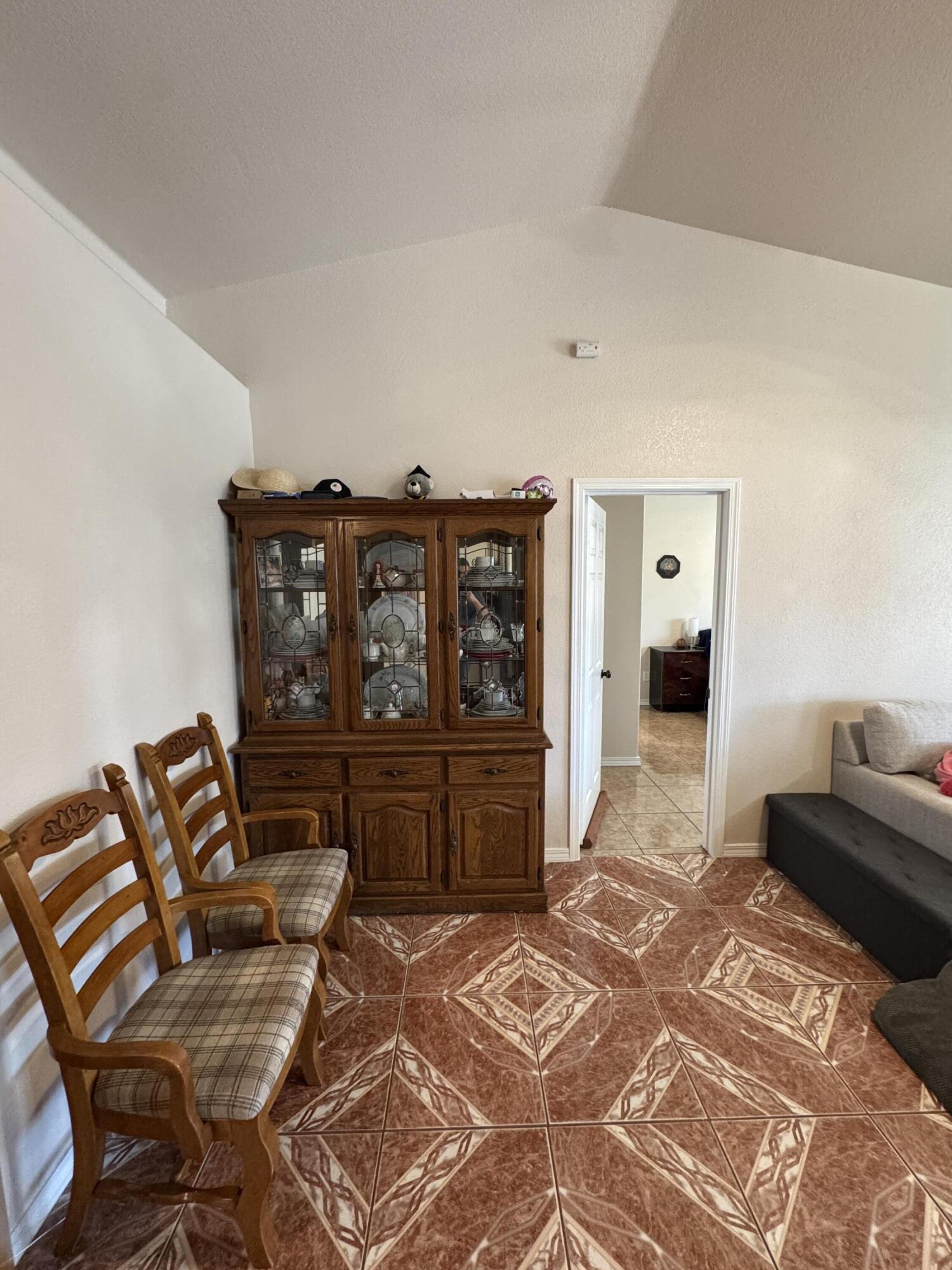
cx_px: 476
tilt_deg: -7.2
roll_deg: +1.1
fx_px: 513
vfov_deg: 102.1
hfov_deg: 85.7
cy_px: 635
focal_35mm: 14
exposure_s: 1/60
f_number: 2.2
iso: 500
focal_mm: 2.22
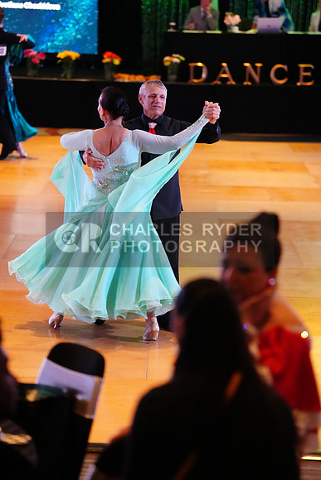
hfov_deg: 12.2
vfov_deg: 18.3
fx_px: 1497
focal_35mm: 112
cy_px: 240
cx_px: 160
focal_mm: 112
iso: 5000
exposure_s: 1/400
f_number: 2.8
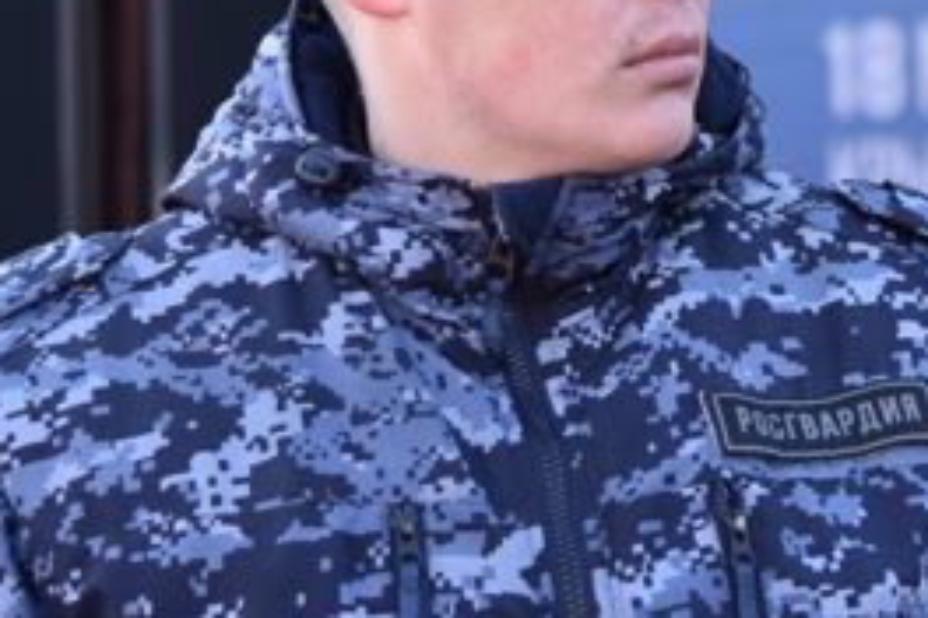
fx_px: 4537
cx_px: 835
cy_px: -123
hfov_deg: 11.6
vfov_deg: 7.7
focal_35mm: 176
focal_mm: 62
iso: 800
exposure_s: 1/1000
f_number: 4
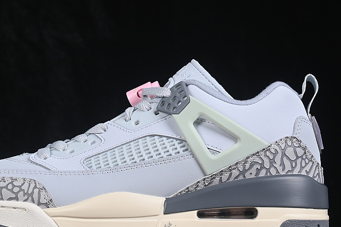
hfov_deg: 16.2
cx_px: 135
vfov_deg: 10.9
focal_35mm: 126
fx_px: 1194
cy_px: 120
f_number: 8
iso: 160
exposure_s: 1/80
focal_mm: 50
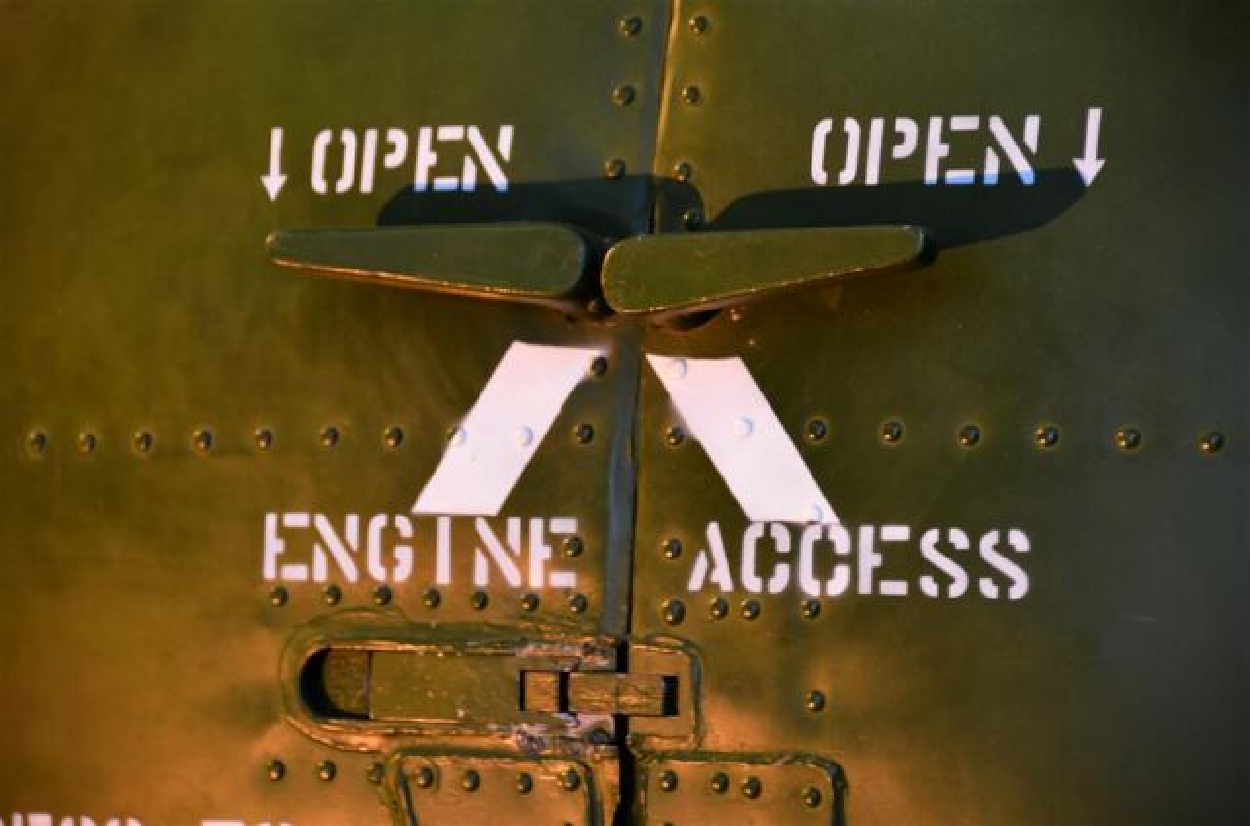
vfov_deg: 6.1
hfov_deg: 9.2
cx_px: 625
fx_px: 7791
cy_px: 413
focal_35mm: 225
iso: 200
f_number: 5.6
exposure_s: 1/3
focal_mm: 150
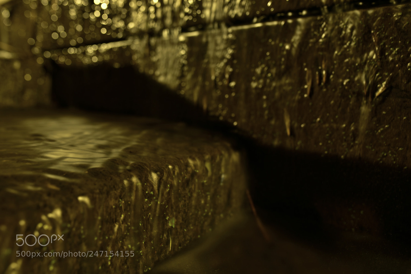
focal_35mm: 35
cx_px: 206
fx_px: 400
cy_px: 137
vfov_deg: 37.9
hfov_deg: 54.4
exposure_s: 15
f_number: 4
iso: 100
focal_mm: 35
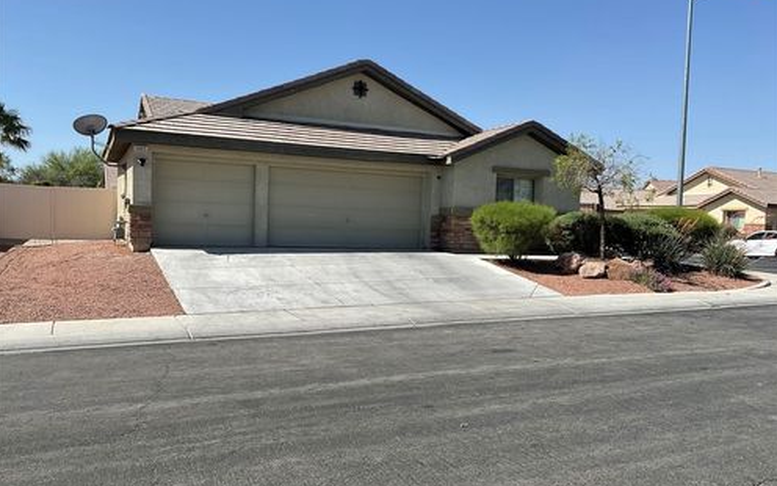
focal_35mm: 31
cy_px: 248
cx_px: 387
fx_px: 656
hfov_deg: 61.2
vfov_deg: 40.6
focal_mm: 3
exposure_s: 1/2227
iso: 16
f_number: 1.8
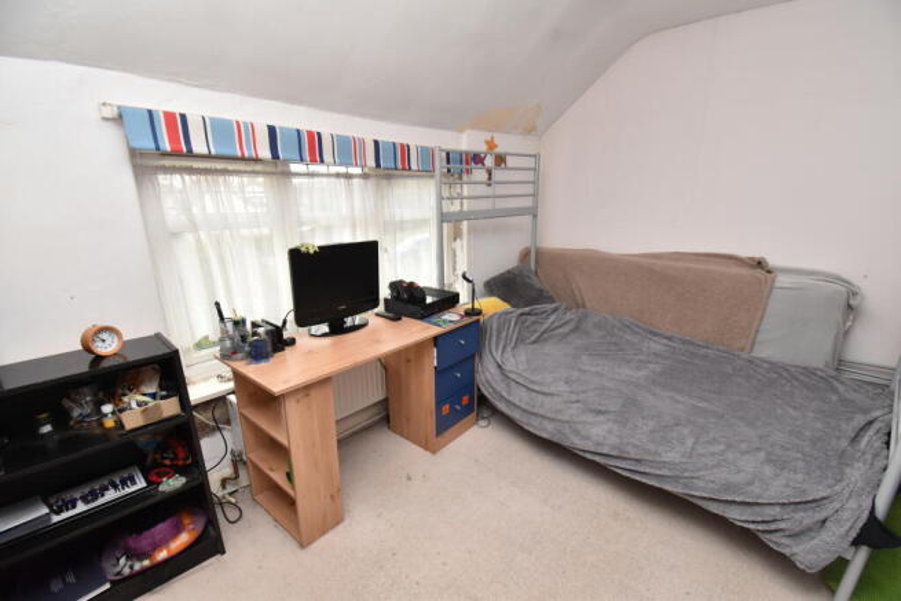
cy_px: 300
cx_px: 450
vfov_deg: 77.4
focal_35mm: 15
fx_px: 375
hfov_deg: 100.4
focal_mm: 10
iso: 800
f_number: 7.1
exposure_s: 1/60
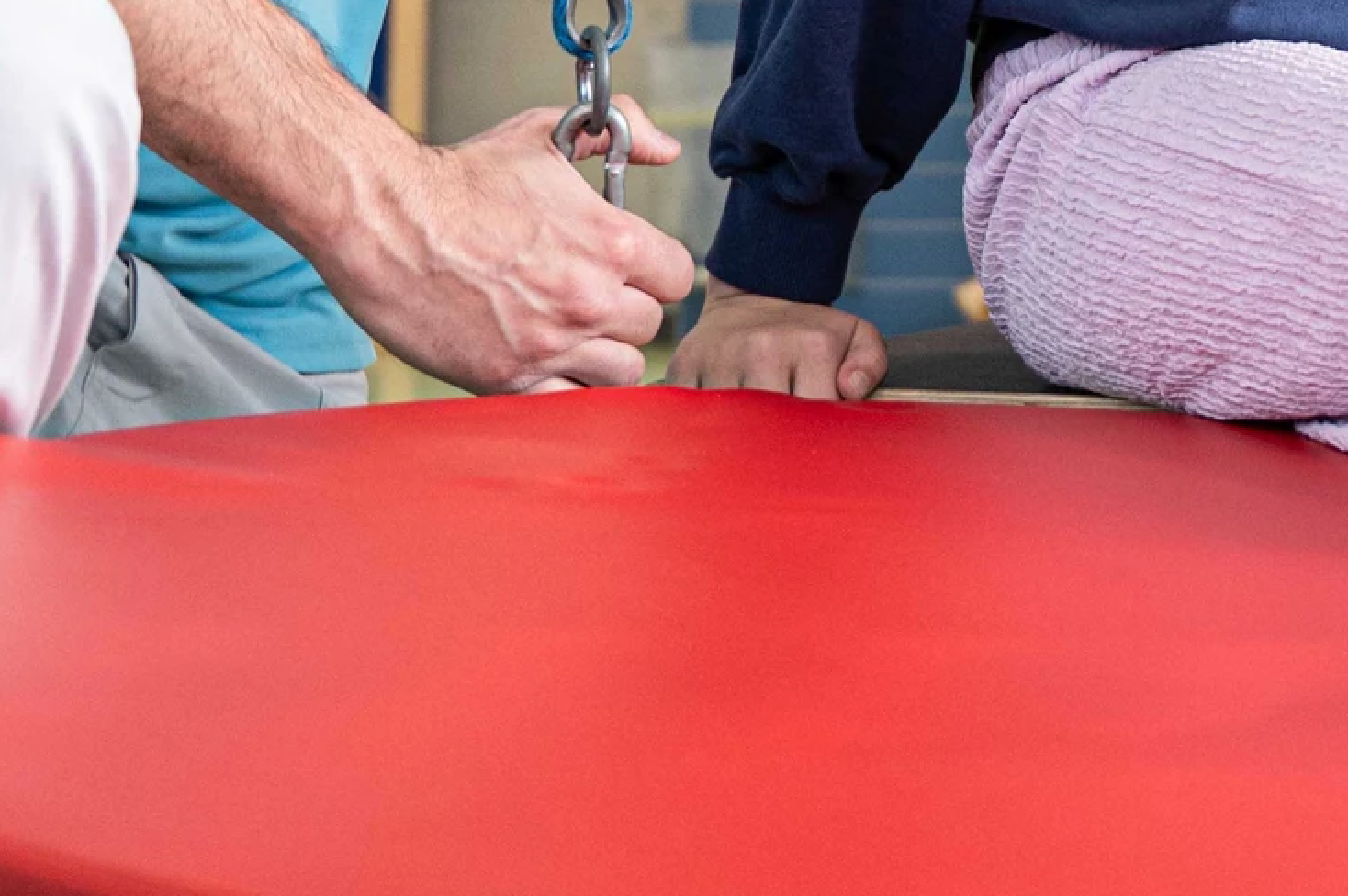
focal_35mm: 109
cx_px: 1646
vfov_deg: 11.9
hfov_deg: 17.8
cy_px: -513
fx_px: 4078
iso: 800
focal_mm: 32
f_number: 2.8
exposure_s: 1/200
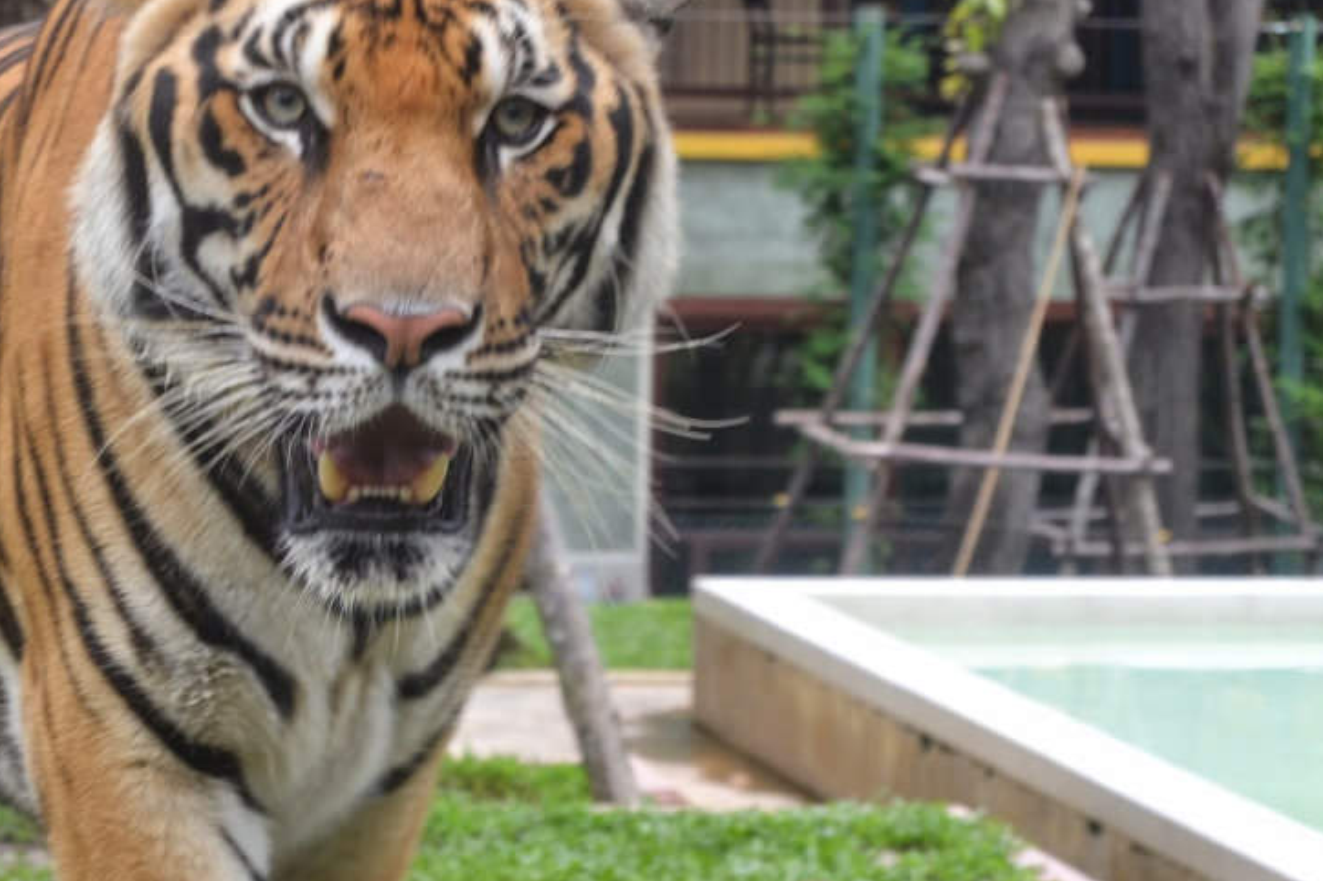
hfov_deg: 15.0
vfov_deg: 10.0
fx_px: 5026
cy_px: 490
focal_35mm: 137
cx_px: 515
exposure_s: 1/80
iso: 400
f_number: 5.6
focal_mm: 55
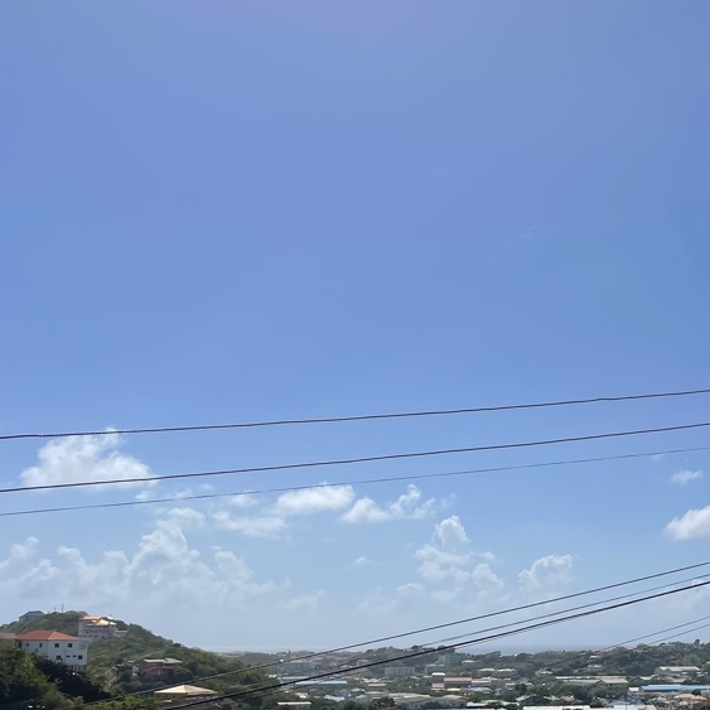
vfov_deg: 34.2
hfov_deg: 31.7
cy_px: 504
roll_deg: +0.2
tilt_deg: +5.6
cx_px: 729
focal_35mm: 49
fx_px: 1137
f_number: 1.6
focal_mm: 5.1
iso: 32
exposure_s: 1/10989
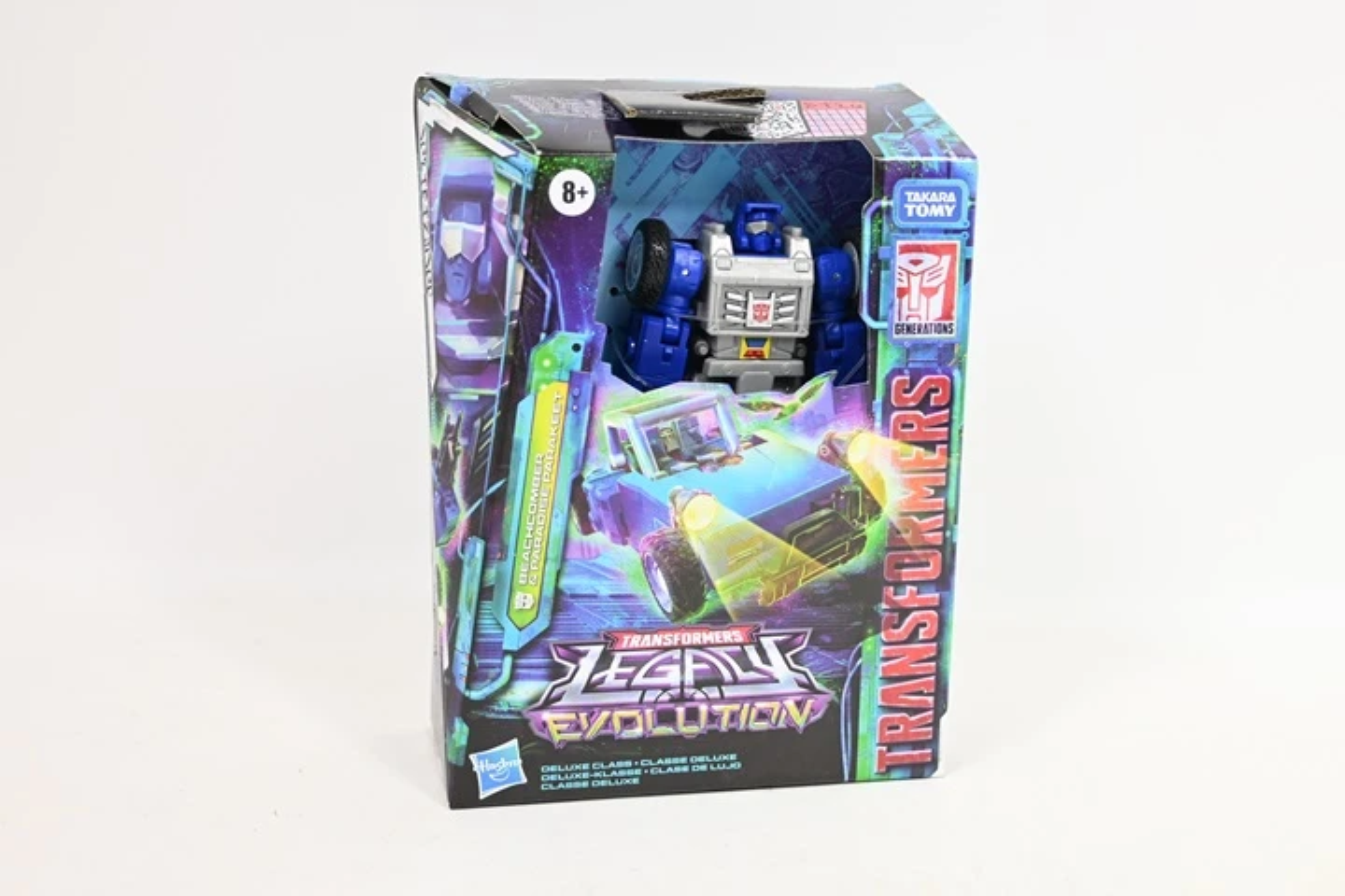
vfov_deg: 32.4
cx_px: 672
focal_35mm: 41
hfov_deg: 47.2
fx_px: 1541
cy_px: 448
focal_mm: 27.5
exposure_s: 1/125
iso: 640
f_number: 4.5
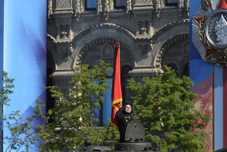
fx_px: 1911
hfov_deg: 6.8
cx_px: 139
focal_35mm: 303
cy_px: 100
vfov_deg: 4.5
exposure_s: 1/2000
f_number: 7.1
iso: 400
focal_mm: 220
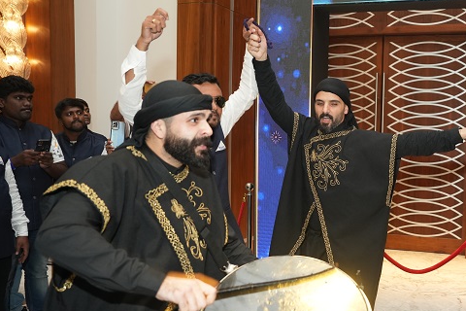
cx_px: 385
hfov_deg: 45.5
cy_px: 195
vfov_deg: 33.2
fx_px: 518
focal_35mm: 40
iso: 1600
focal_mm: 24
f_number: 3.2
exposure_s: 1/160
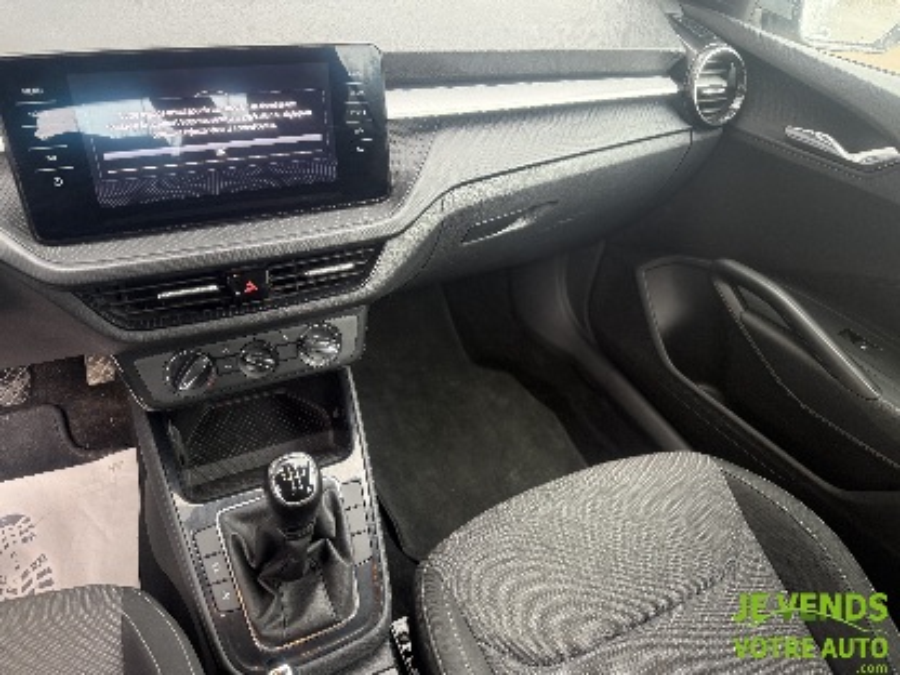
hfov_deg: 71.6
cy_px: 338
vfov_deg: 56.8
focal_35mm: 24
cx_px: 450
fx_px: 624
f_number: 1.78
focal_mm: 6.76
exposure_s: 1/60
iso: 320
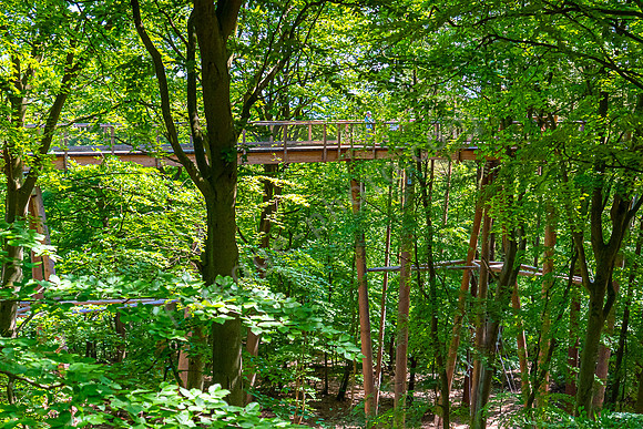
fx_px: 929
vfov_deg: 26.0
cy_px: 214
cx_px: 322
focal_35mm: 52
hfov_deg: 38.2
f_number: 2.8
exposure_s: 1/8000
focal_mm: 35
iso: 3200
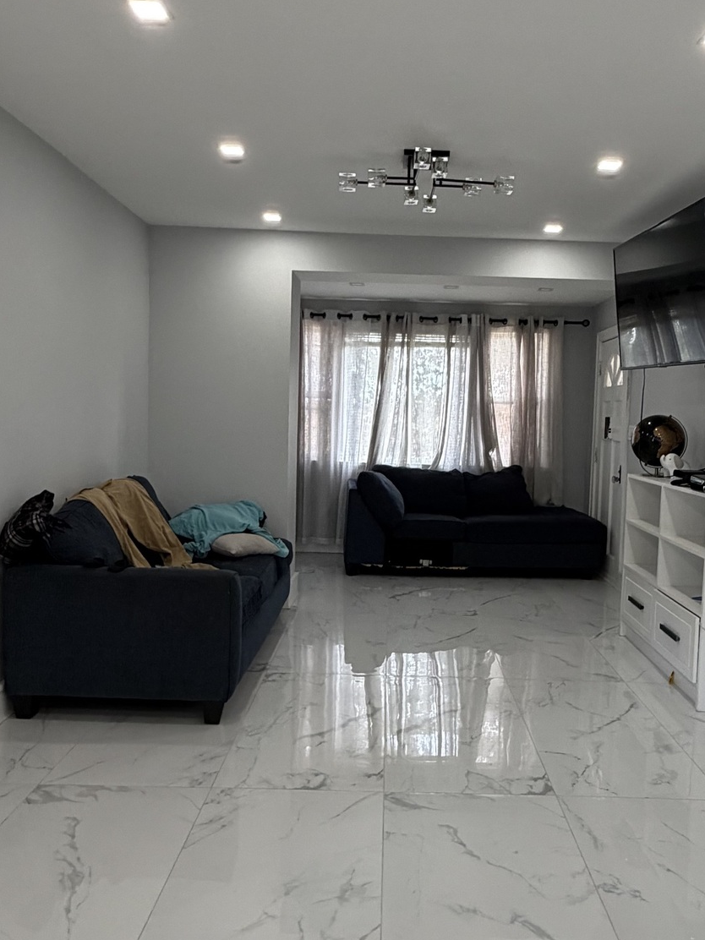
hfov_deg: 48.1
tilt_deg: -3.1
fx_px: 787
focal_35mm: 29
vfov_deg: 61.7
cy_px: 465
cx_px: 391
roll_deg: -1.7
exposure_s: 1/120
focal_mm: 2.22
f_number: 2.2
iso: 320
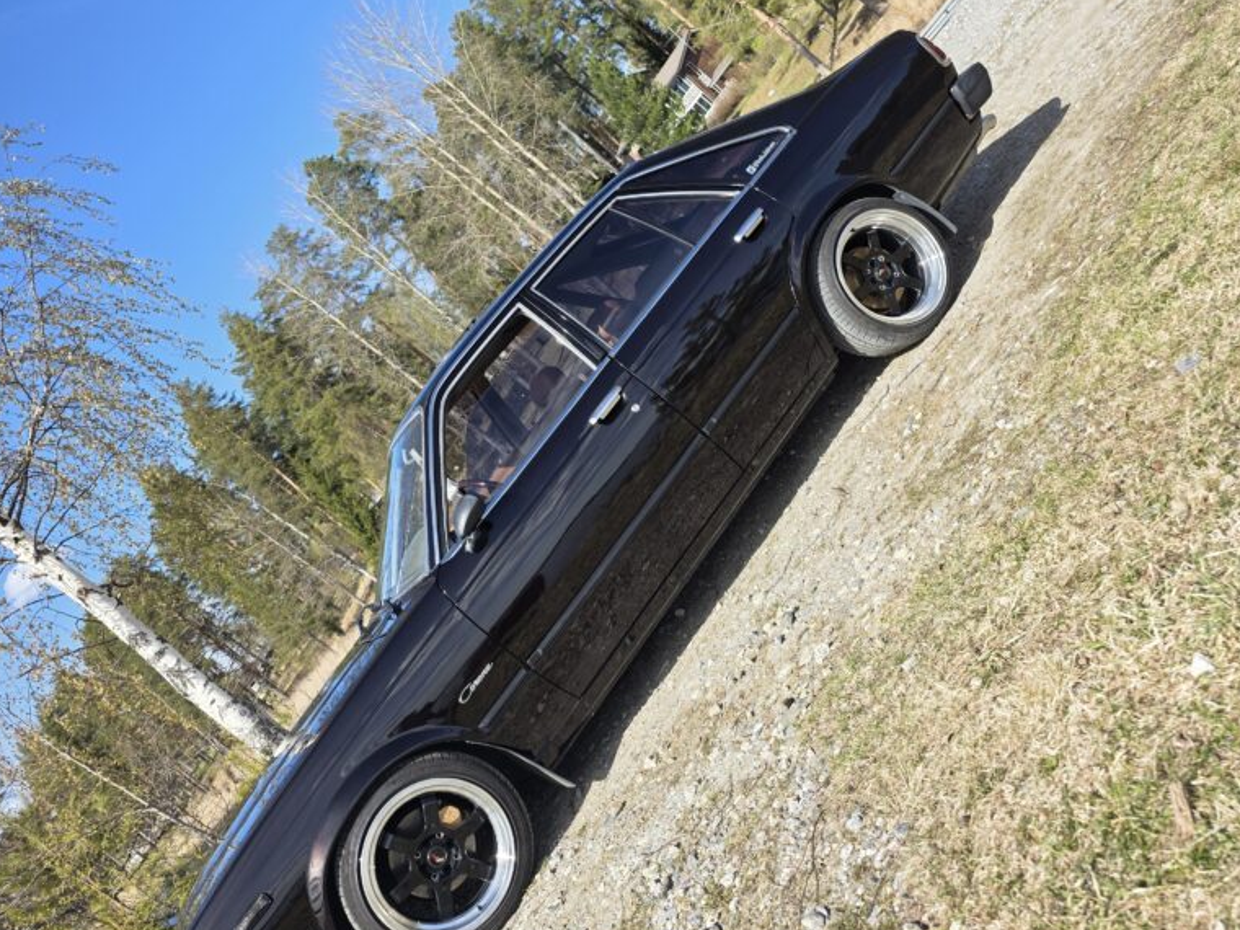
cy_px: 427
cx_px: 620
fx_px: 1110
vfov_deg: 45.4
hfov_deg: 58.4
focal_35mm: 31
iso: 80
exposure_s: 1/2805
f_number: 1.7
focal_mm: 6.3
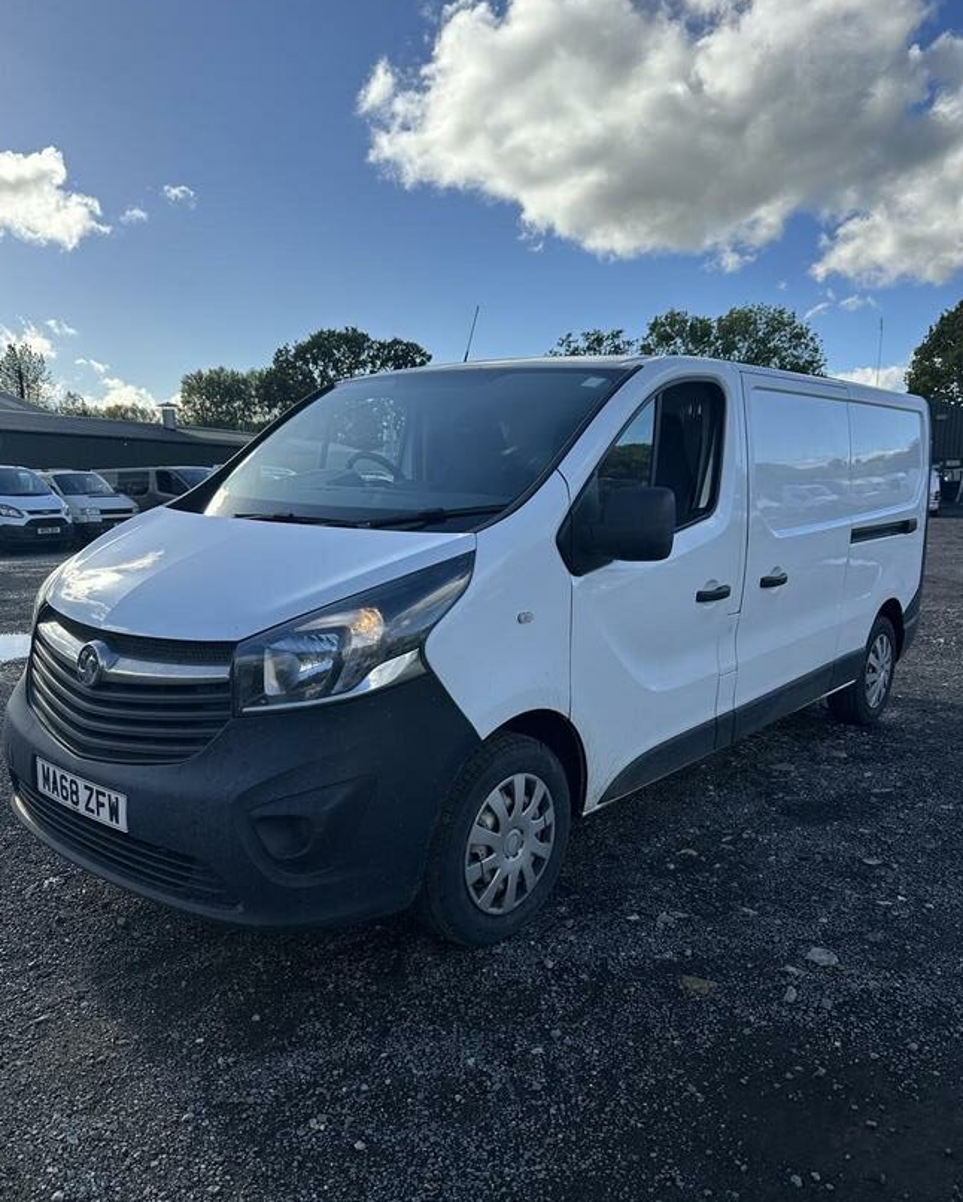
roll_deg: -0.6
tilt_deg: -8.2
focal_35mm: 26
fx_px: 926
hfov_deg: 54.9
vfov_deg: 66.0
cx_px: 465
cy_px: 624
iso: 80
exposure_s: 1/4016
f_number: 1.78
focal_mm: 6.86
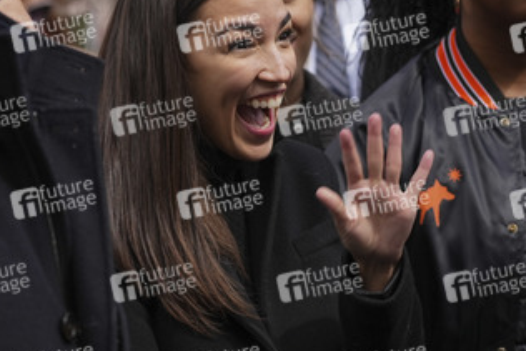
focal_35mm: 192
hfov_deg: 10.7
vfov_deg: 7.2
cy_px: 158
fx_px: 2806
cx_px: 341
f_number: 6.3
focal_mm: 135
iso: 400
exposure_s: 1/640
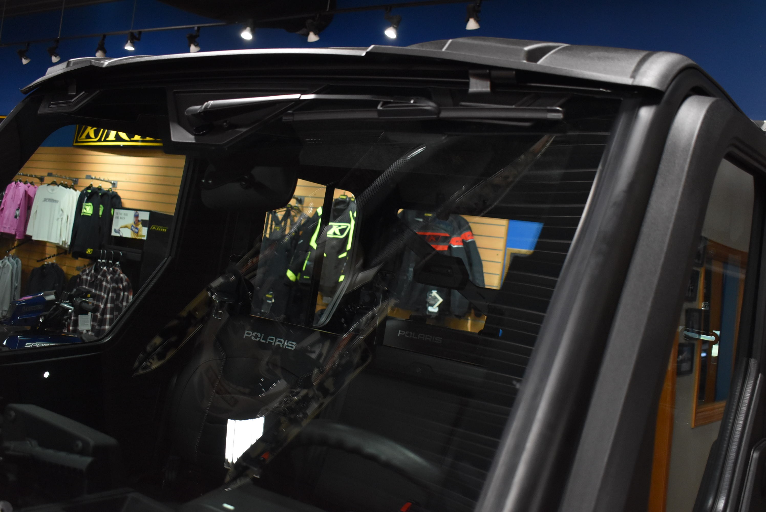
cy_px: 256
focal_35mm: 36
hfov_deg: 53.1
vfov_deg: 36.9
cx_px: 383
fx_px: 767
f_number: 3.8
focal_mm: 24
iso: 2000
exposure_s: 1/125
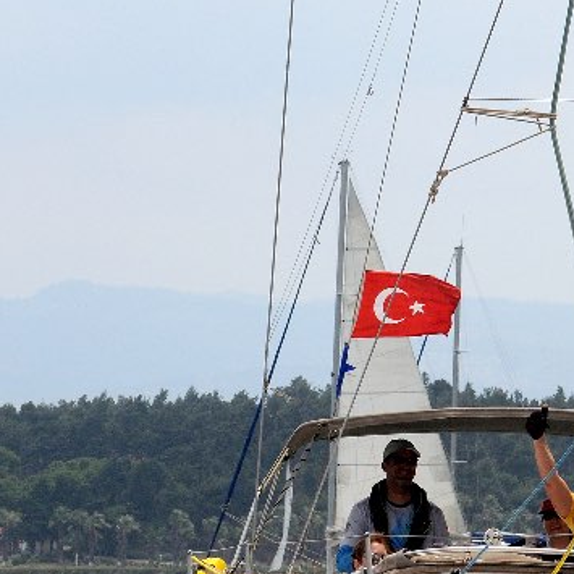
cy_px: 534
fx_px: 5857
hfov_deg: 5.6
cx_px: 773
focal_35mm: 312
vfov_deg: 5.6
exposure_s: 1/500
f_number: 11
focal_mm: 85
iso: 250
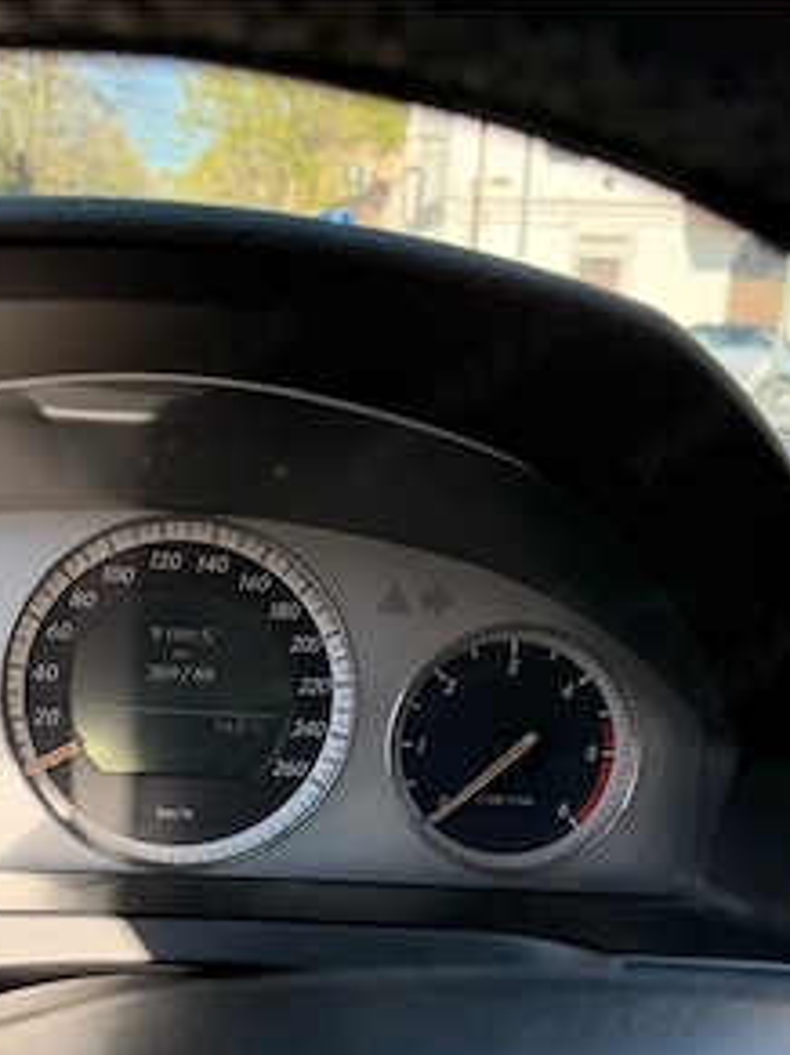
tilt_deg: -20.3
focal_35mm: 33
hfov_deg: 42.3
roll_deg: -1.6
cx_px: 254
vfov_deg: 54.1
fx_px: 1005
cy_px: 718
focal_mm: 6.76
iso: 100
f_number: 1.78
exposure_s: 1/551
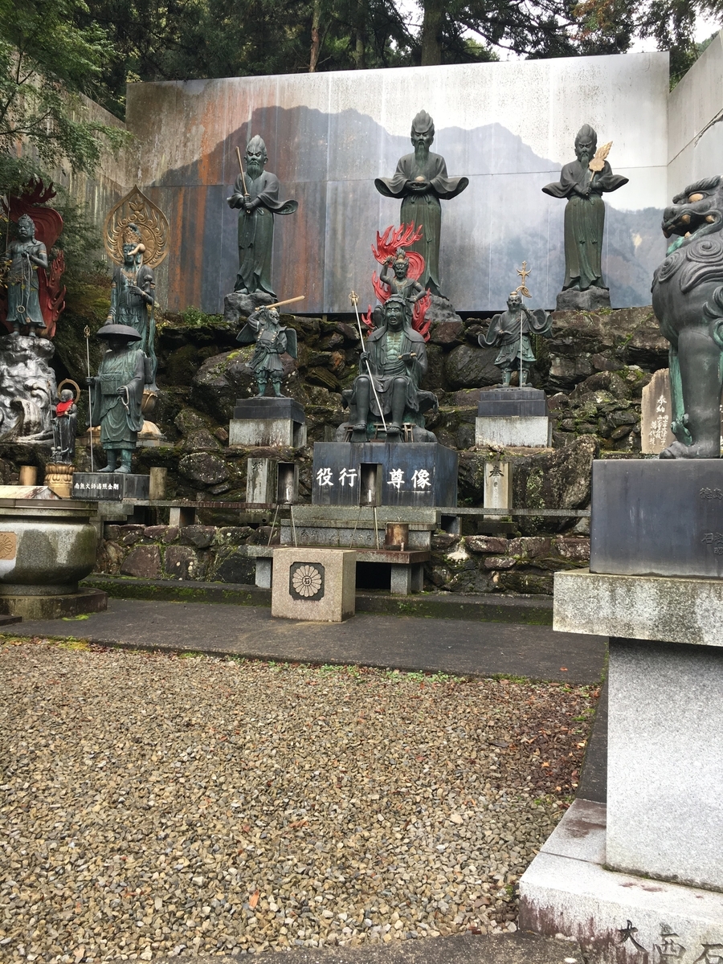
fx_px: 808
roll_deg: -1.9
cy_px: 482
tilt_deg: +2.4
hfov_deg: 48.2
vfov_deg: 61.7
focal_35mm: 29
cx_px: 362
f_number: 2.2
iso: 32
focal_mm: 4.15
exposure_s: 1/120
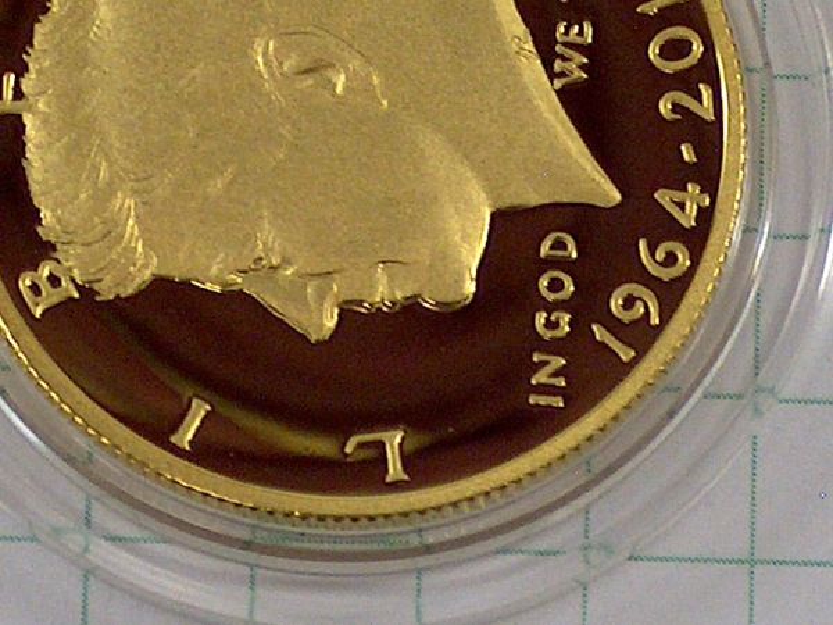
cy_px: 312
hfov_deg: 14.5
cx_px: 416
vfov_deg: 10.9
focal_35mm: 136
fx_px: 3273
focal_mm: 27.85
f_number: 3
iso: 200
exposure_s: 1/148
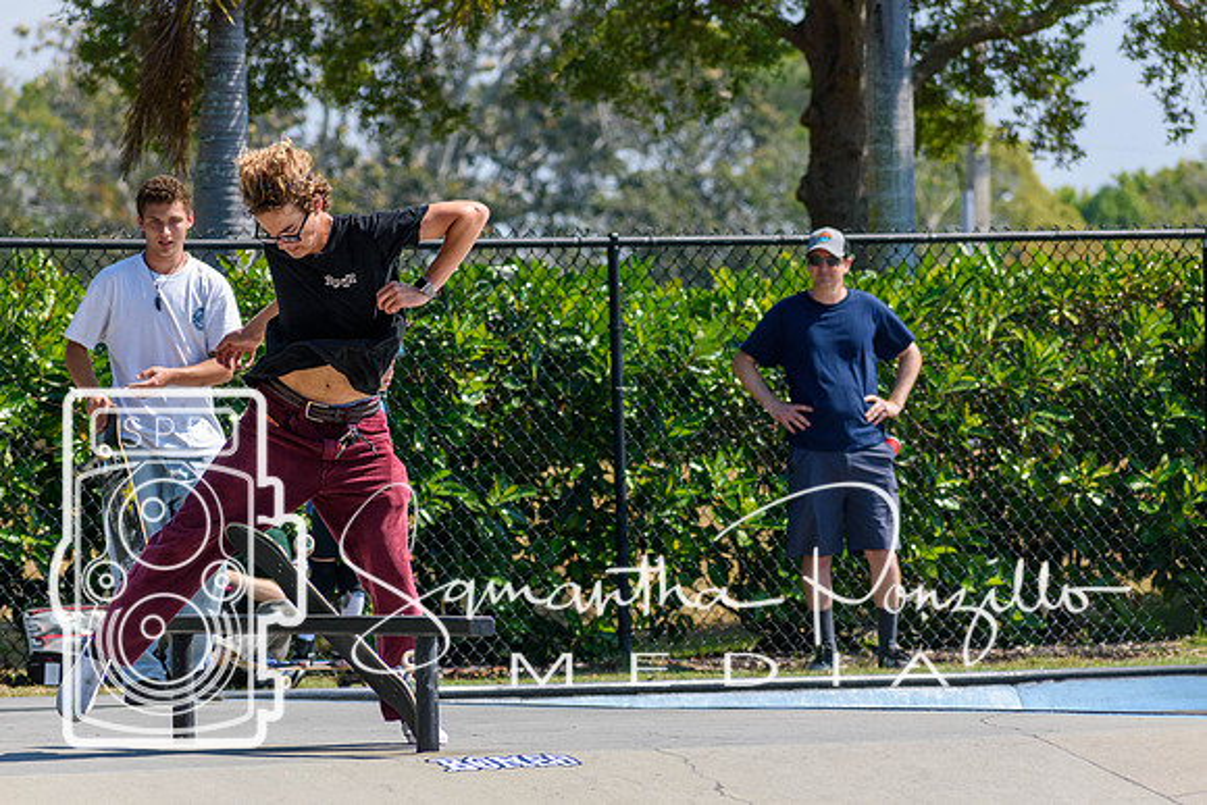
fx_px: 7797
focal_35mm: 232
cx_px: 604
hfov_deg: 8.9
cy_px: 402
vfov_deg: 5.9
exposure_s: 1/2000
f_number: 5.6
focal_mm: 155
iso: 320
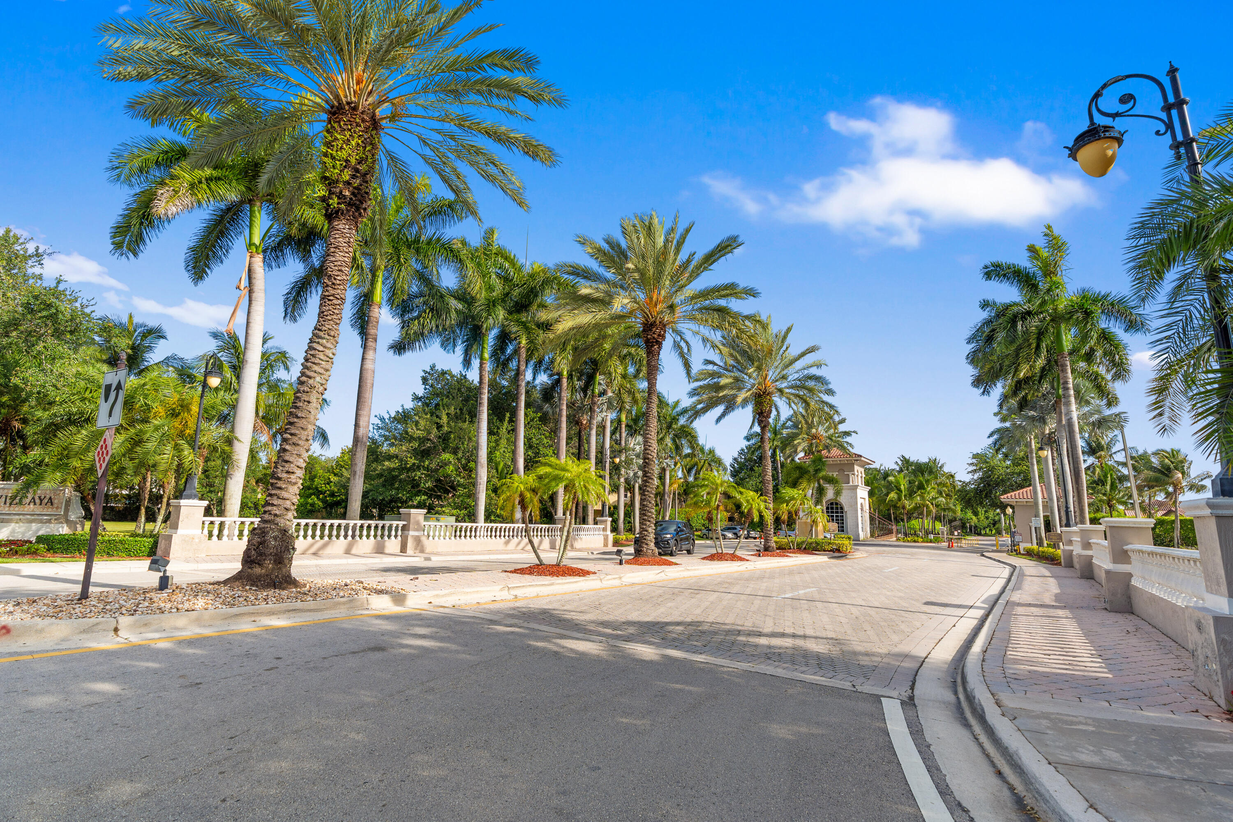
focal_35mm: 16
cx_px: 616
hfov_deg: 96.7
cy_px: 411
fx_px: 548
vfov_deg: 73.7
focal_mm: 16
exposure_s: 1/60
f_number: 5
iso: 100
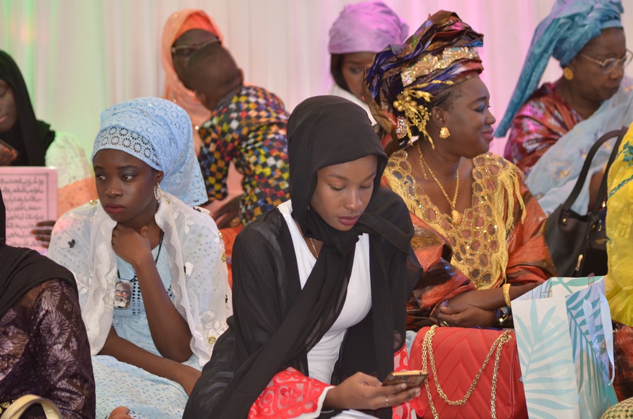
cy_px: 210
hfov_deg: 10.2
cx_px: 316
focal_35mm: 202
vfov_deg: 6.8
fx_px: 3553
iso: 640
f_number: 4.2
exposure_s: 1/50
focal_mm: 135
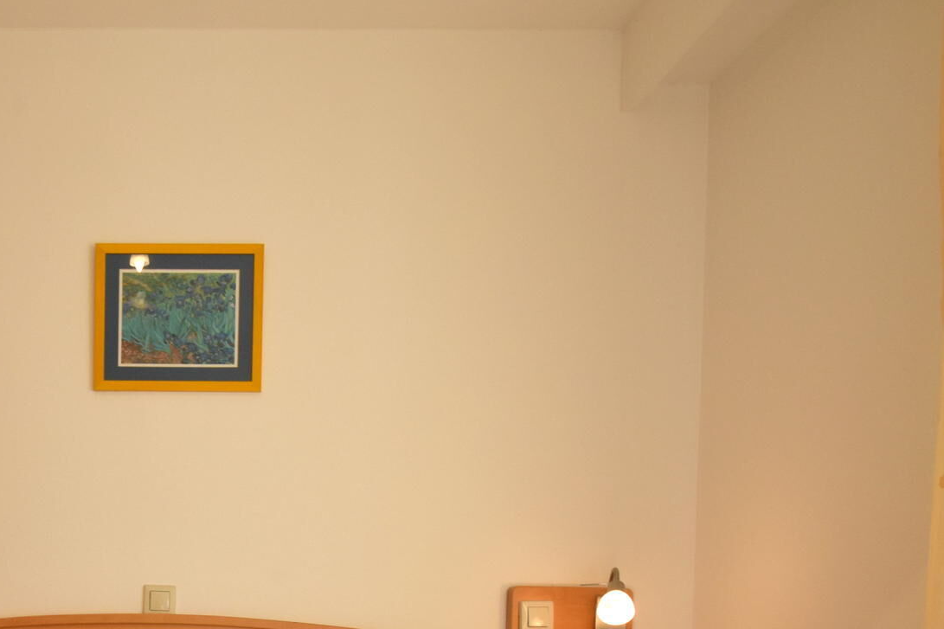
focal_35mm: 33
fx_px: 865
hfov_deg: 51.3
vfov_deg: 35.9
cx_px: 114
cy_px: 636
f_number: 6.3
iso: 400
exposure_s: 1/160
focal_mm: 10
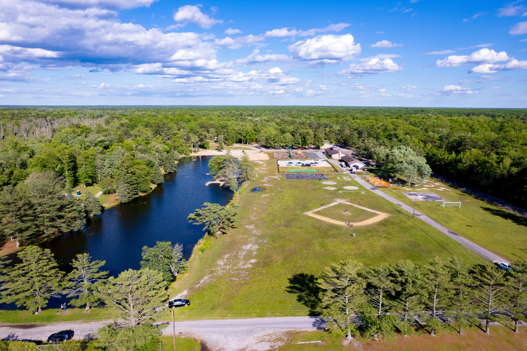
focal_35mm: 22
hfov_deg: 78.6
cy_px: 176
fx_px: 322
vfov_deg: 57.2
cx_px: 264
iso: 100
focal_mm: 8.38
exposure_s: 1/500
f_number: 2.8
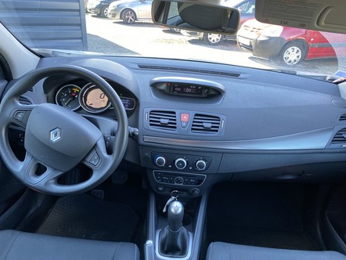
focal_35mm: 30
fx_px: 300
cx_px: 183
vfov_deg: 46.8
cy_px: 142
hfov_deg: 59.9
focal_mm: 4.25
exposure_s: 1/121
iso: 125
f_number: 1.8
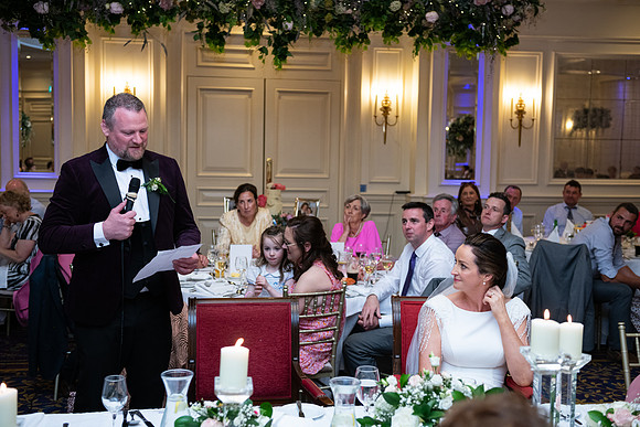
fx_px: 853
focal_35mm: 48
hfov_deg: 41.1
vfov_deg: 28.1
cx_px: 320
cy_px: 214
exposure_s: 1/160
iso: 800
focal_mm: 48
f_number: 3.5
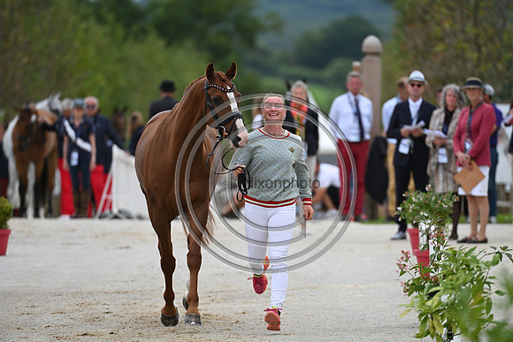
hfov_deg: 5.4
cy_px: 171
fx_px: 5416
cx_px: 256
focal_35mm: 380
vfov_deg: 3.6
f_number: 5.6
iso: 500
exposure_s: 1/1600
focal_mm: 380
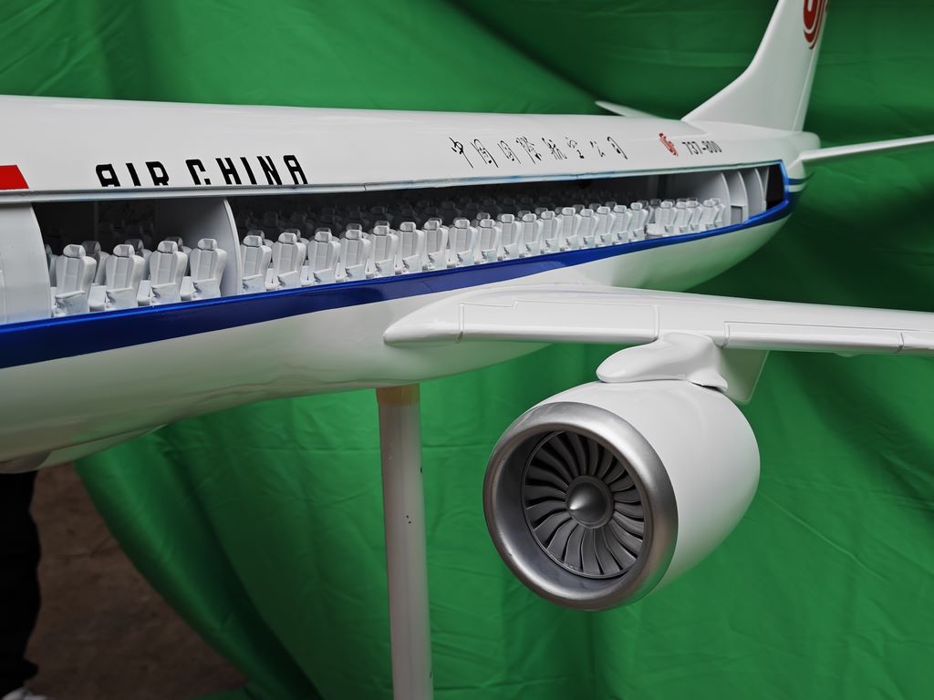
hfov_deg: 37.5
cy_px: 350
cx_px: 467
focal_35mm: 51
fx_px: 1376
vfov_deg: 28.6
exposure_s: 1/669
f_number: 1.9
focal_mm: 8.7
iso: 50
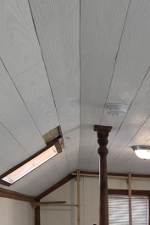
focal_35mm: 60
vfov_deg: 30.7
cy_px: 231
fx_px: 375
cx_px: 191
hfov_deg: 20.7
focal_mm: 6.3
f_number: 1.7
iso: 1000
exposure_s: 1/120
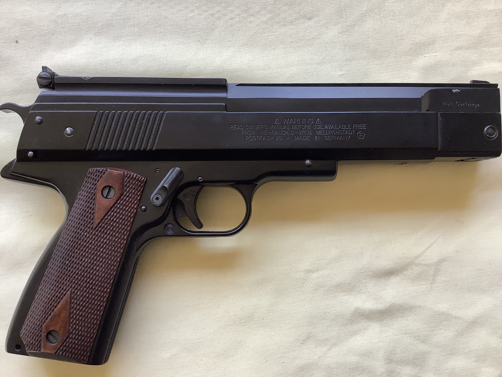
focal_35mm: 31
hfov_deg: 58.4
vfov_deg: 45.4
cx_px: 251
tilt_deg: -87.7
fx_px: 450
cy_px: 188
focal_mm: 3.3
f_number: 2.4
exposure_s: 1/50
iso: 64
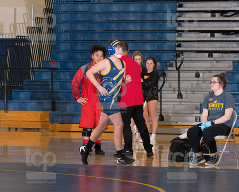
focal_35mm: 229
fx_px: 1620
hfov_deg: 8.4
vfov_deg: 6.8
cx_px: 112
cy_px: 96
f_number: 5.6
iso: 2000
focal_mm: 135
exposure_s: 1/250
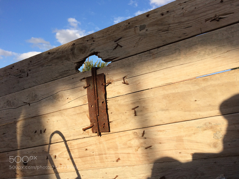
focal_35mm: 29
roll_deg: -1.3
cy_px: 90
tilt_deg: +5.1
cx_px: 120
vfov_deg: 48.2
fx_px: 200
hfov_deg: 61.7
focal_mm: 4.15
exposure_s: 1/1466
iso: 32
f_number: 2.2
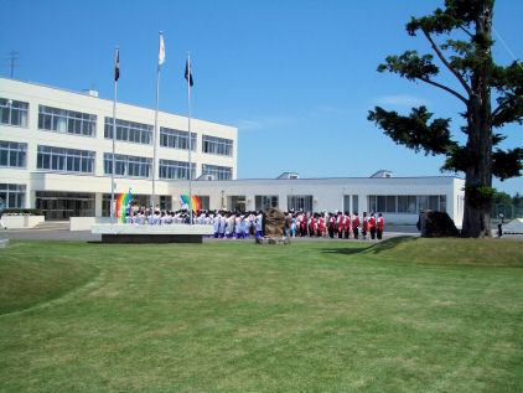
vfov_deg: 35.2
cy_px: 196
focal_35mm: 41
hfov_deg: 45.8
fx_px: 620
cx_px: 262
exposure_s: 1/800
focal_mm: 6.8
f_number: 4.6
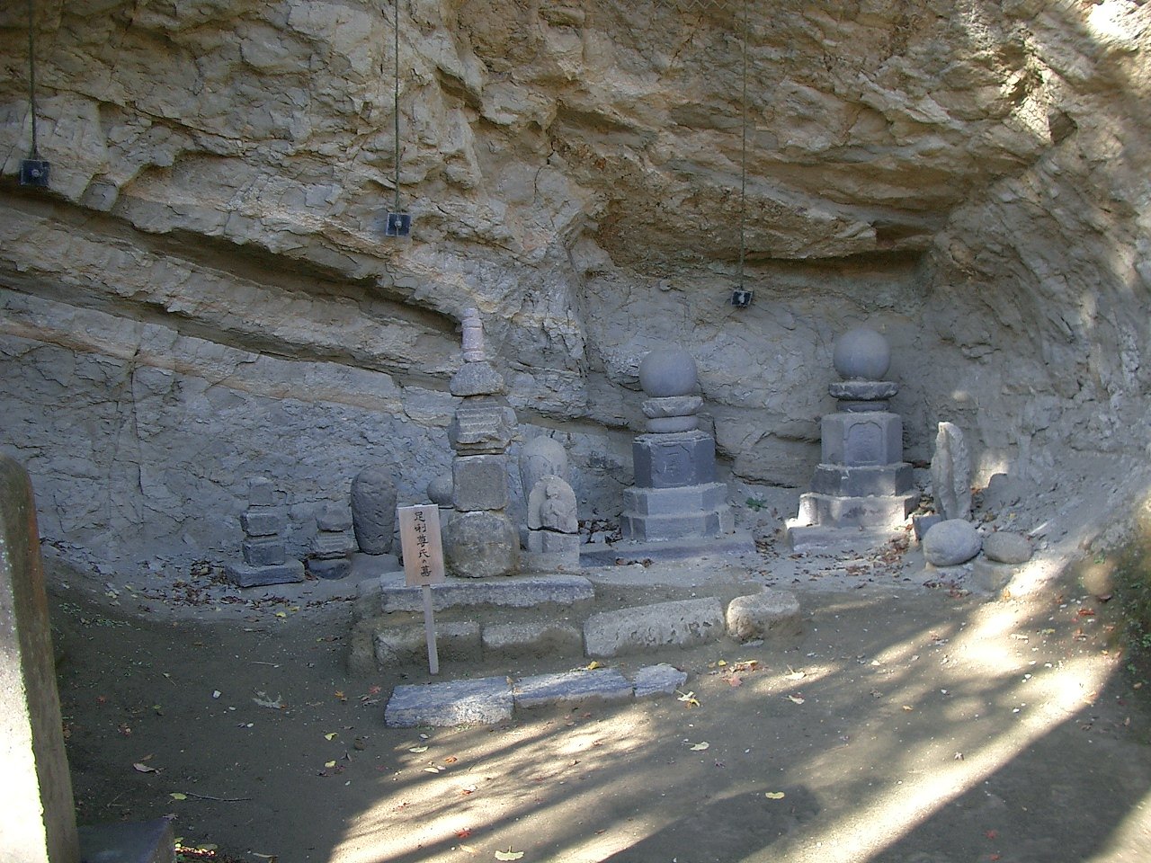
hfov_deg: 52.6
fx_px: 1164
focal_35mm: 35
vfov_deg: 40.7
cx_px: 576
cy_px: 432
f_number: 2.6
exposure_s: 1/80
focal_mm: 5.8
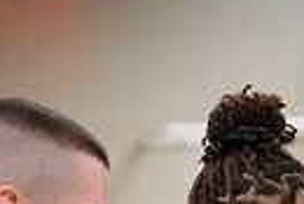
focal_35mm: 409
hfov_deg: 5.0
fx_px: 3458
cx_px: 302
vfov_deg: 3.3
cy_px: 423
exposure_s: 1/160
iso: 1250
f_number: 3.2
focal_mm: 92
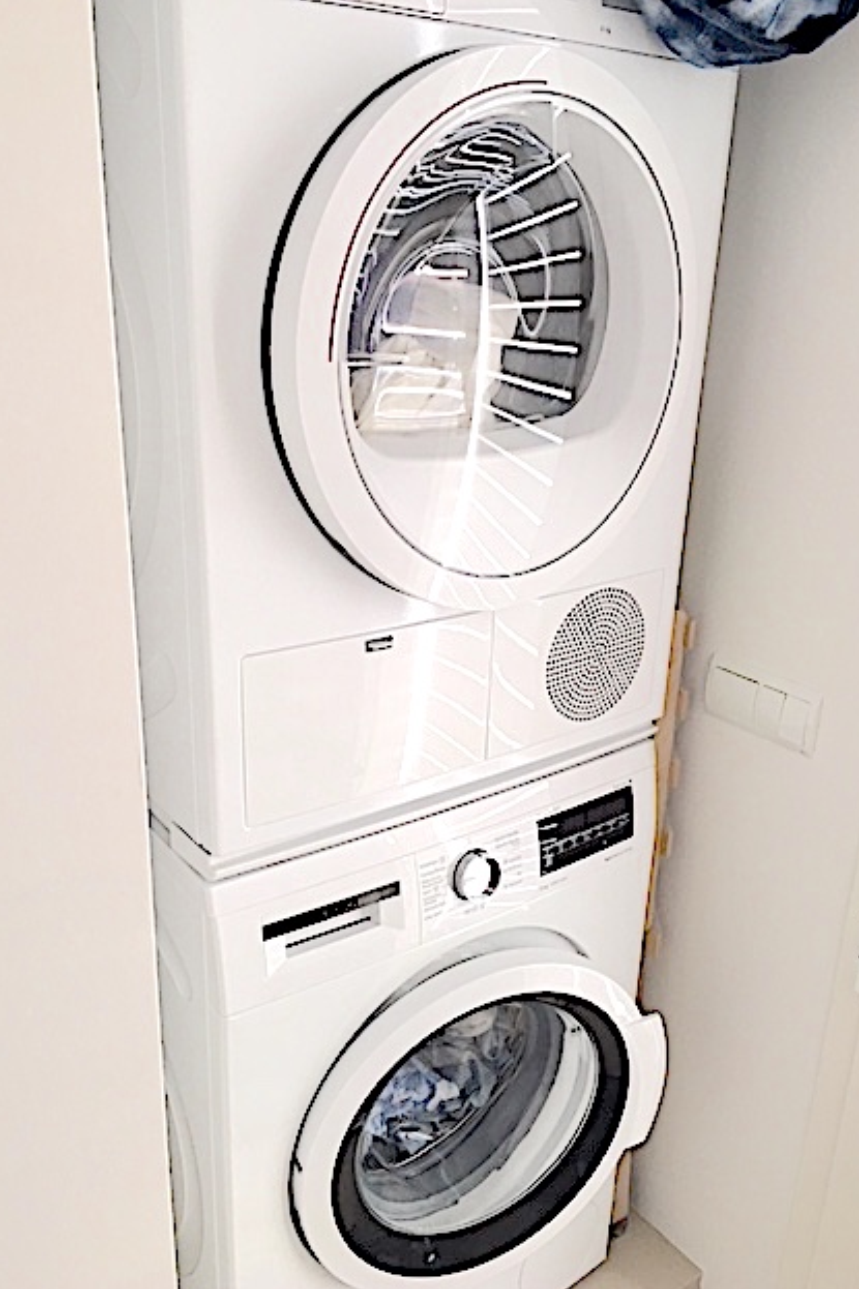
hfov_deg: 42.3
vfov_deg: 60.3
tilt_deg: -20.6
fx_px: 1110
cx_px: 439
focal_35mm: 31
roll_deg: -2.6
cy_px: 660
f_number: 2.2
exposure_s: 1/33
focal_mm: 4.15
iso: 40
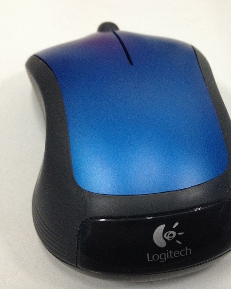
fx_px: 393
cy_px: 144
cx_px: 143
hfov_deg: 32.6
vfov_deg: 40.3
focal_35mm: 46
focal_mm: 4.28
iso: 250
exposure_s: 1/20
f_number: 2.4
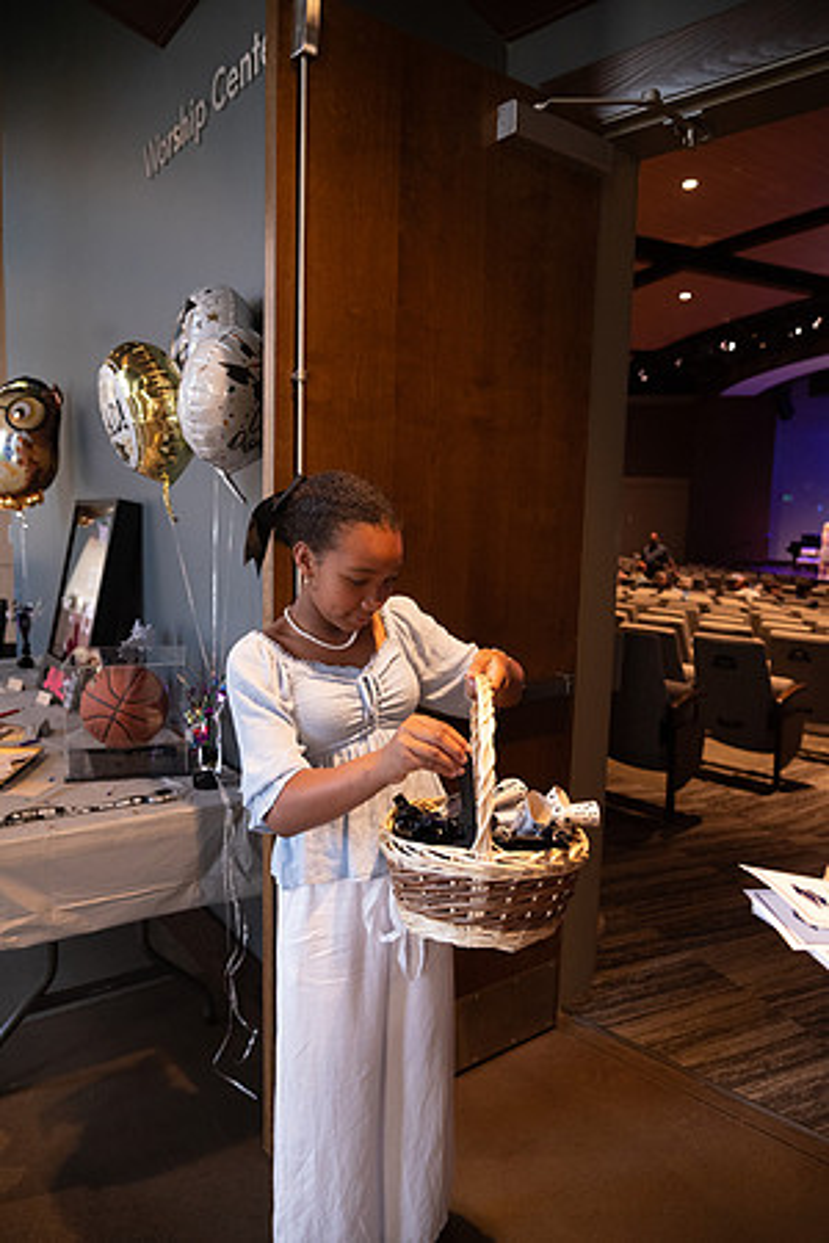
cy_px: 622
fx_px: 829
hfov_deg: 53.1
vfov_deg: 73.7
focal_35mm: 24
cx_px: 414
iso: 3200
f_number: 4
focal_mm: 24
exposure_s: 1/200
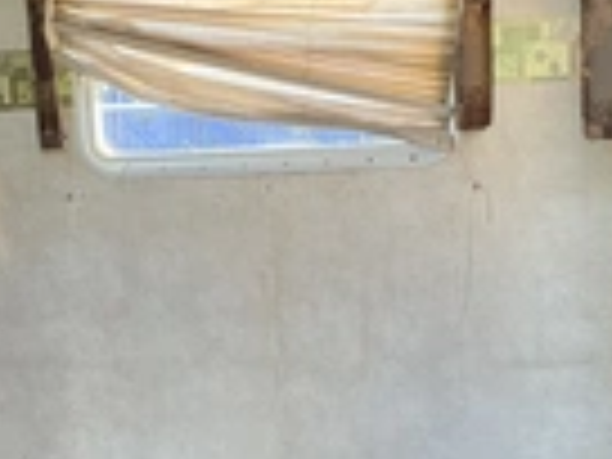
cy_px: 256
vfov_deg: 17.4
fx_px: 1503
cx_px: 248
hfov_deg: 23.0
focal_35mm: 85
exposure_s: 1/67
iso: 64
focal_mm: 3
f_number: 1.8
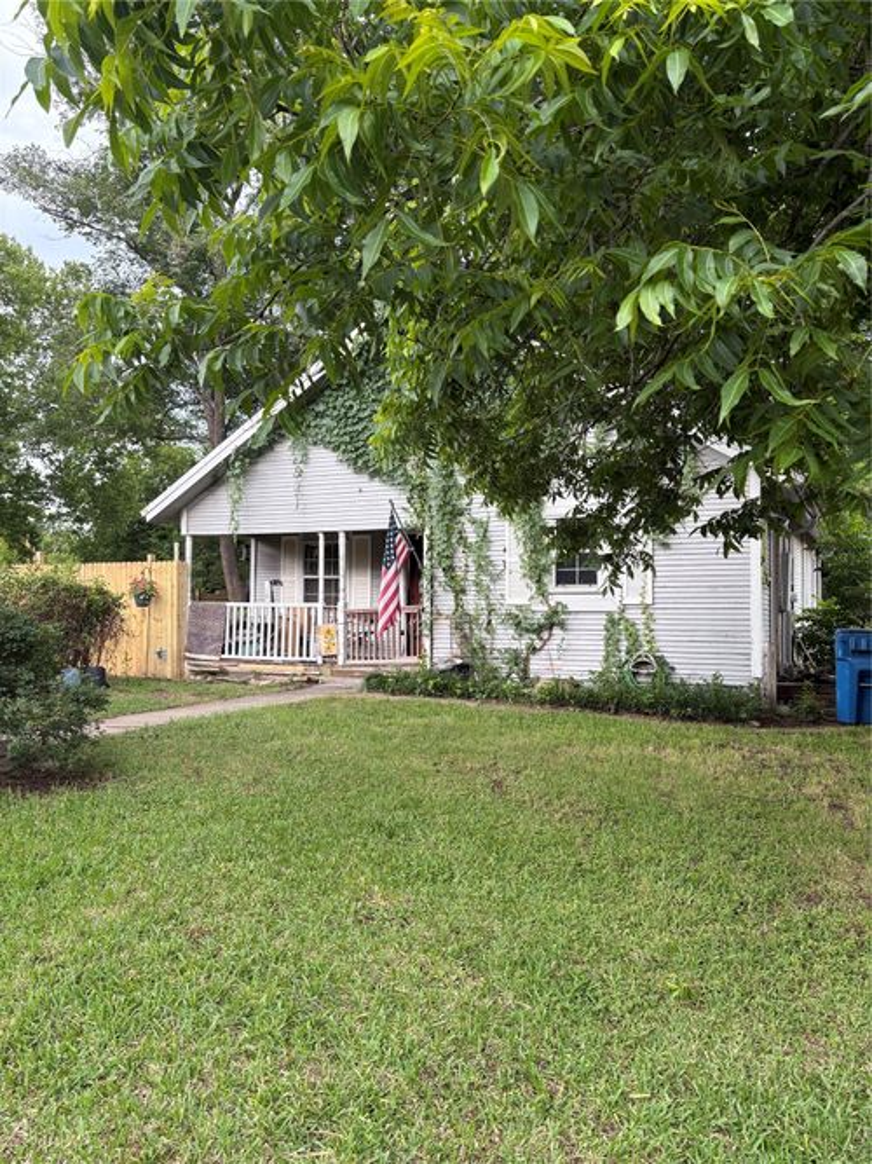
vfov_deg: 67.3
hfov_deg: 53.0
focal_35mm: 26
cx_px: 436
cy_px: 582
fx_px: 874
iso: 40
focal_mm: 5.96
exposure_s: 1/122
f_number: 1.6
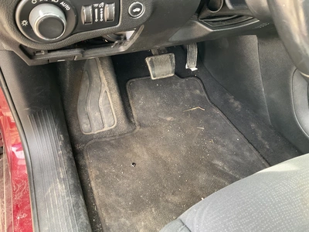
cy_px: 116
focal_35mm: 29
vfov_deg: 48.2
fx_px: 259
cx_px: 154
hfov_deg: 61.7
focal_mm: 3
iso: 80
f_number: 1.8
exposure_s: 1/60
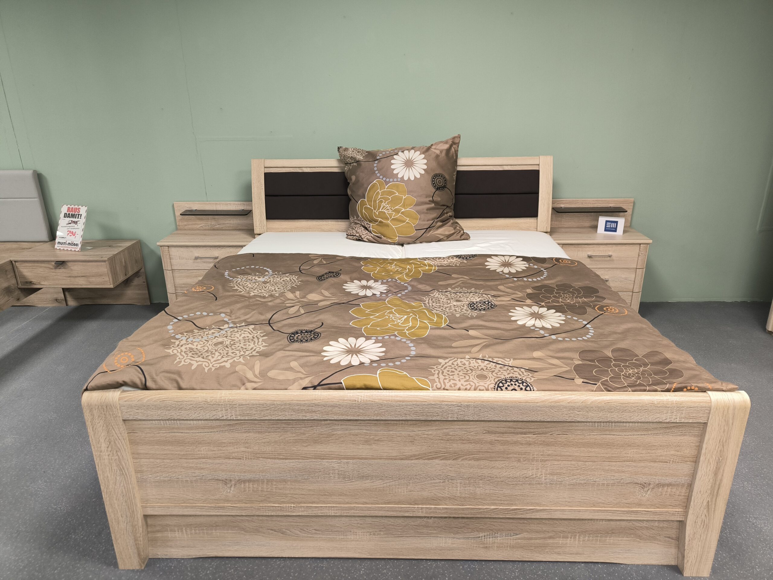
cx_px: 386
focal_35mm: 24
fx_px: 536
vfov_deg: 56.8
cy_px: 290
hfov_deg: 71.6
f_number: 1.9
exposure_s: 1/50
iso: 320
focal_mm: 6.92
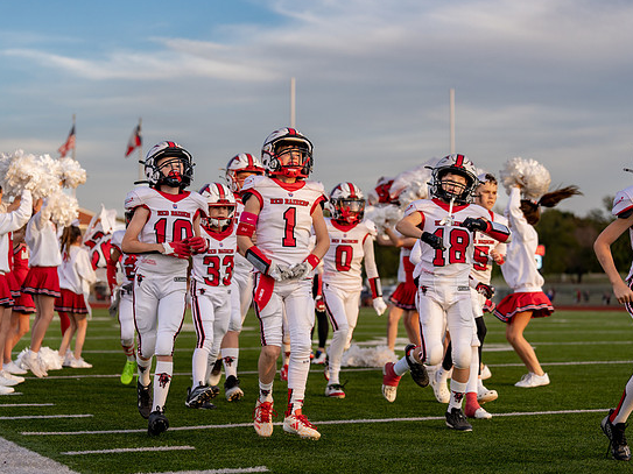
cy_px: 234
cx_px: 303
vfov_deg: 19.1
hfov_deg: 25.3
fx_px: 1408
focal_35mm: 77
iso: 200
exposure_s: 1/1600
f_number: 2.8
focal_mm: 70
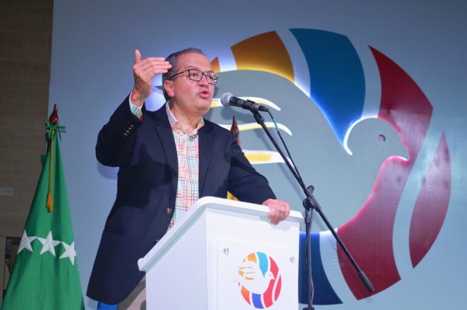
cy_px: 155
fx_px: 1068
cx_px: 234
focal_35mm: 82
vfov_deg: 16.5
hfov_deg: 24.7
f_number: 5.6
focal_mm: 55
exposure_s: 1/60
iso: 2000
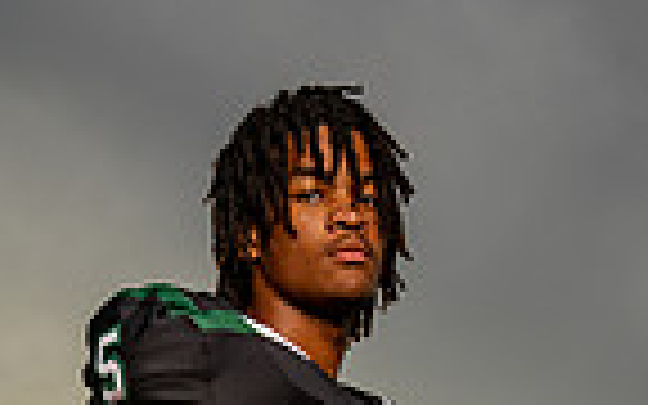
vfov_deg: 10.9
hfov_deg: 20.4
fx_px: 1801
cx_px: 382
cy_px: 958
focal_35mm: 102
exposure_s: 1/500
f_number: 5.6
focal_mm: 32
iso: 200
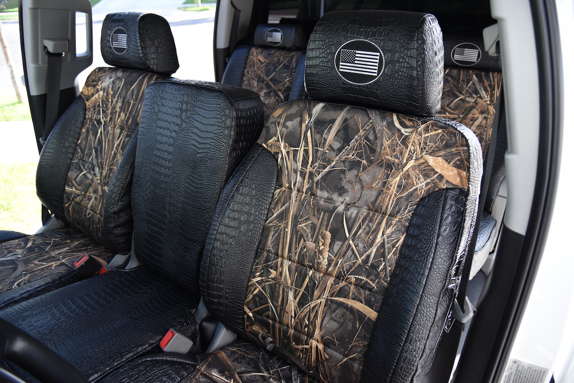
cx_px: 287
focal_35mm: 24
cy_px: 192
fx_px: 383
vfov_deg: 53.2
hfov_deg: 73.7
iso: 400
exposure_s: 1/200
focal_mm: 24
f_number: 4.5
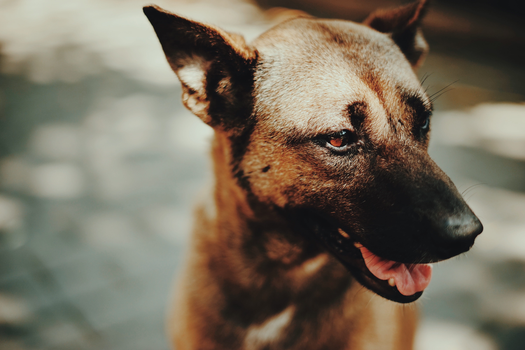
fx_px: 729
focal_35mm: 50
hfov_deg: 39.6
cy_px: 175
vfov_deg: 27.0
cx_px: 262
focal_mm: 50
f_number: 1.8
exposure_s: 1/640
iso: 80
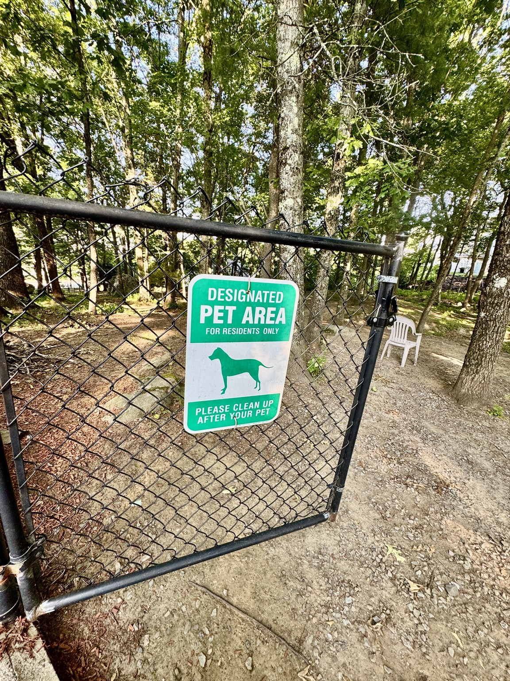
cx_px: 255
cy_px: 340
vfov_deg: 102.1
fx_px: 275
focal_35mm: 14
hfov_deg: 85.7
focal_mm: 2.22
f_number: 2.2
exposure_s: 1/99
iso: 64
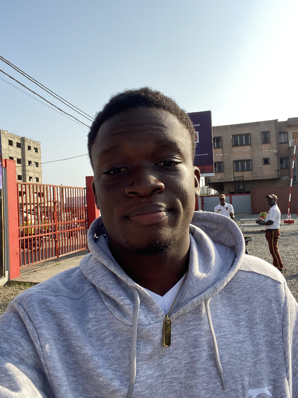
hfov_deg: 46.8
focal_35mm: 30
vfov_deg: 60.0
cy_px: 199
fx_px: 344
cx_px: 149
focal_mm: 2.71
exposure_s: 1/195
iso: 25
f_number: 2.2
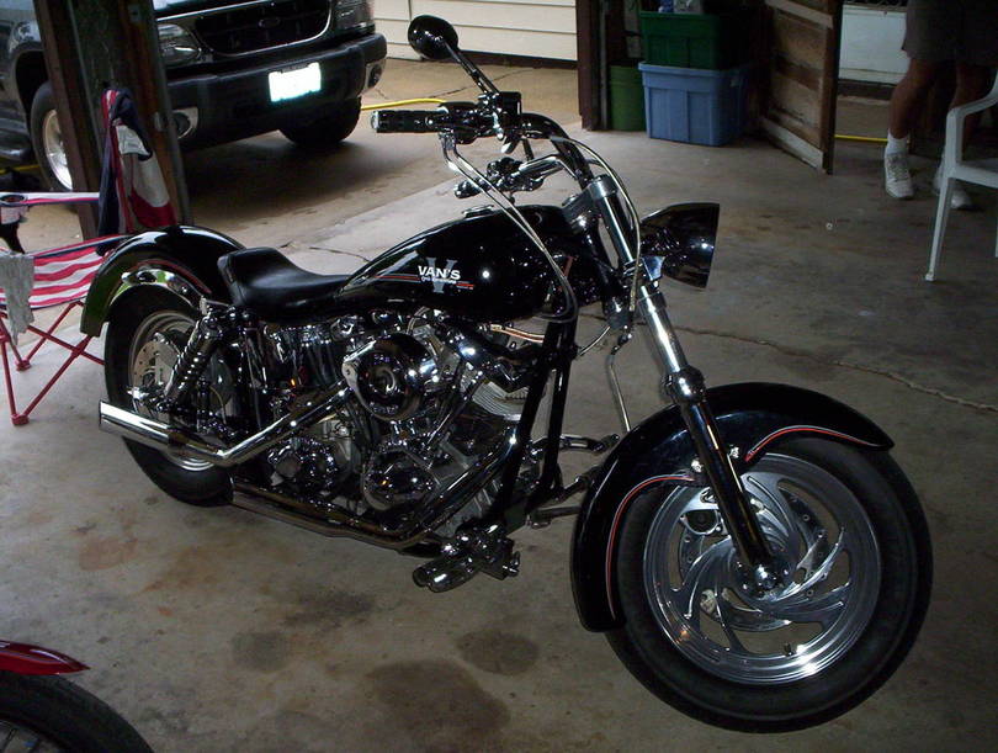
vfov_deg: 37.8
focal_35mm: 38
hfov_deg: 48.9
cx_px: 499
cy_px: 376
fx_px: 1098
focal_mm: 4.99
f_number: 4.5
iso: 140
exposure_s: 1/60
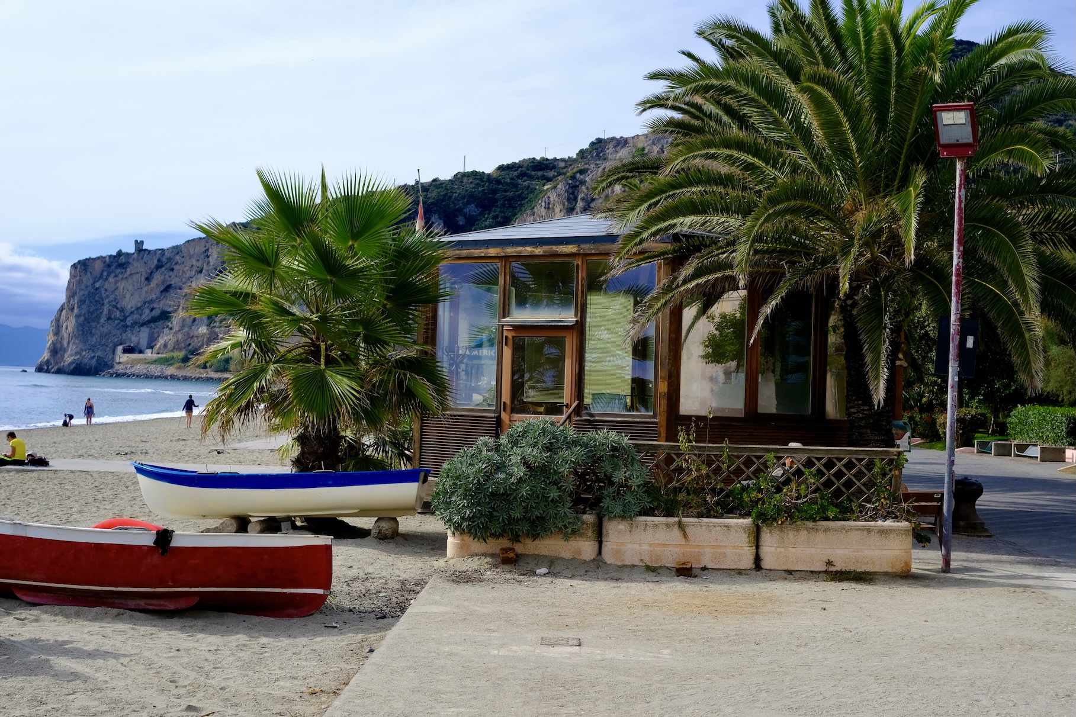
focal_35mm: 41
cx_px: 538
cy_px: 358
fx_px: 1225
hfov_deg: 47.4
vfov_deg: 32.6
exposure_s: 1/750
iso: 160
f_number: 5.6
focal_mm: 27
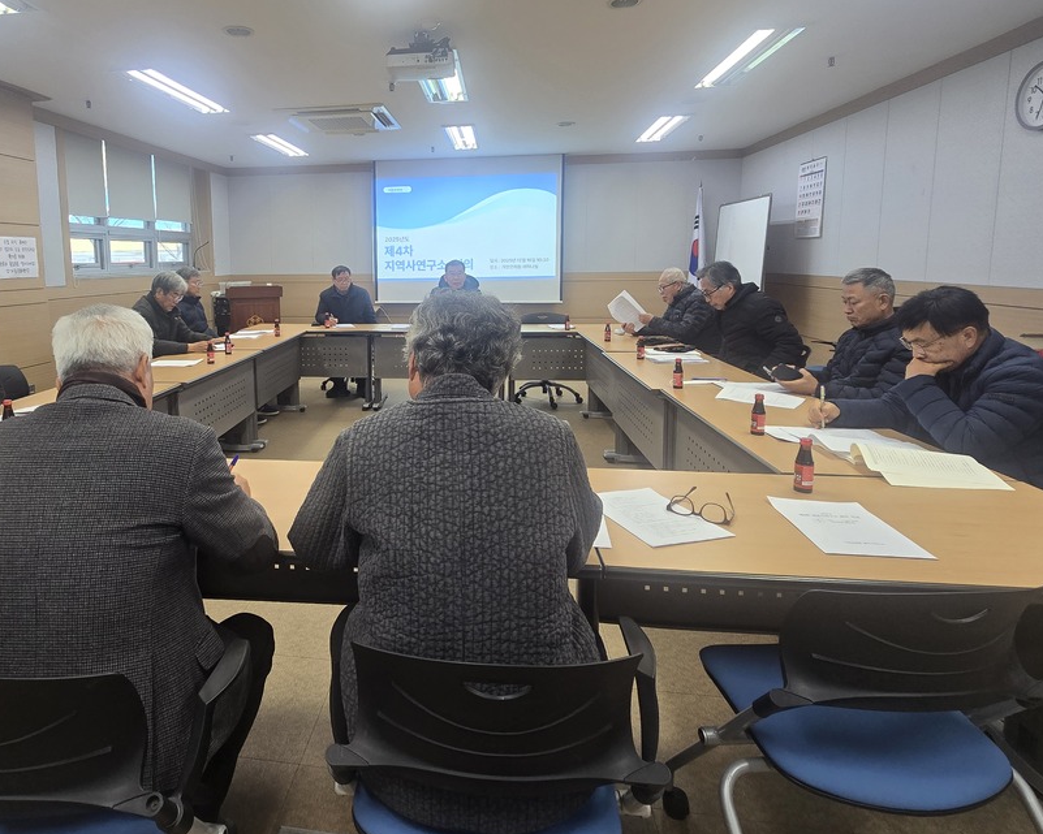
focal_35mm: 19
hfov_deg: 81.7
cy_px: 323
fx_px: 587
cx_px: 392
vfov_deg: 69.9
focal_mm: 2.2
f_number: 2.2
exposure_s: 1/60
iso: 100
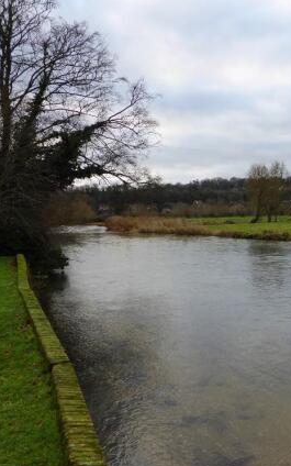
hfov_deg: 34.2
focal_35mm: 35
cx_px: 265
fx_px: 444
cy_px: 238
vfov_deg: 55.3
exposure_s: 1/200
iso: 100
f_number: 3.3
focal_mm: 4.3
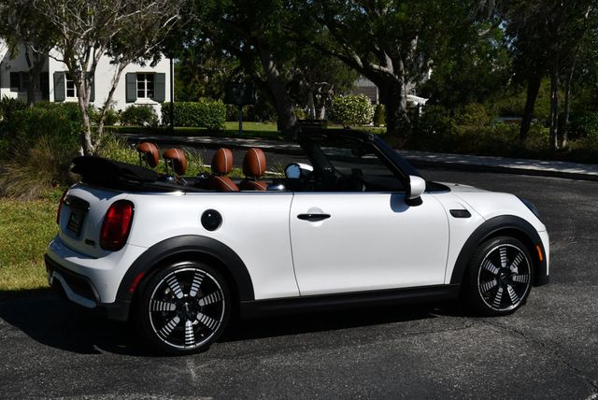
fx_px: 931
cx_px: 299
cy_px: 200
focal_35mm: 56
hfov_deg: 35.6
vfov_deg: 24.2
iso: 100
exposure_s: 1/400
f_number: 10
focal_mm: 28
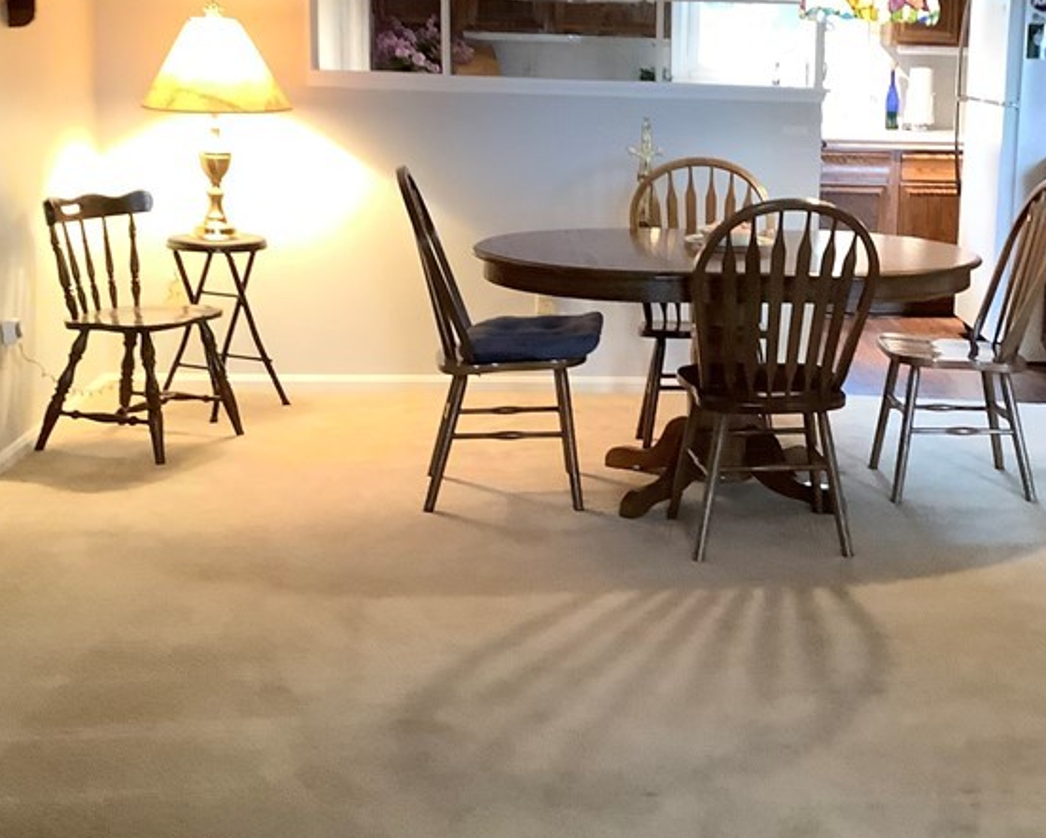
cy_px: 320
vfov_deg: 27.1
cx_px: 779
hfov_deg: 32.9
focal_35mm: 56
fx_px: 1735
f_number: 2.4
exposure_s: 1/30
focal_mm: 3.3
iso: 500
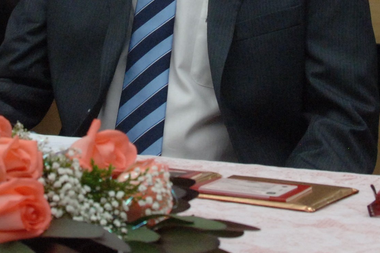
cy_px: -33
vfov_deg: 10.5
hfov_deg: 16.0
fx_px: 1350
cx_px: 146
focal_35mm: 128
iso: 800
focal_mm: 22
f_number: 6.3
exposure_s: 1/250
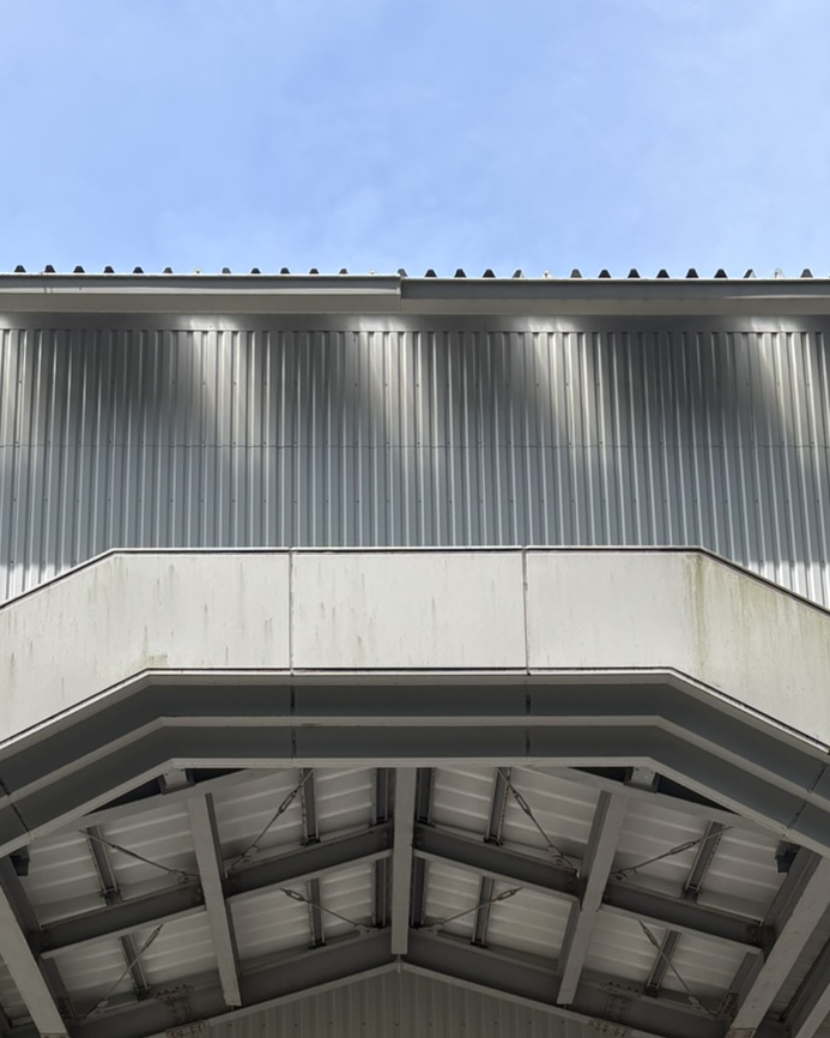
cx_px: 424
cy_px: 1183
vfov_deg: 28.2
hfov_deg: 25.4
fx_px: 1842
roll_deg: +1.0
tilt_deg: +16.4
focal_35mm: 60
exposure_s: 1/1337
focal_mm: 5.96
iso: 50
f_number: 1.6
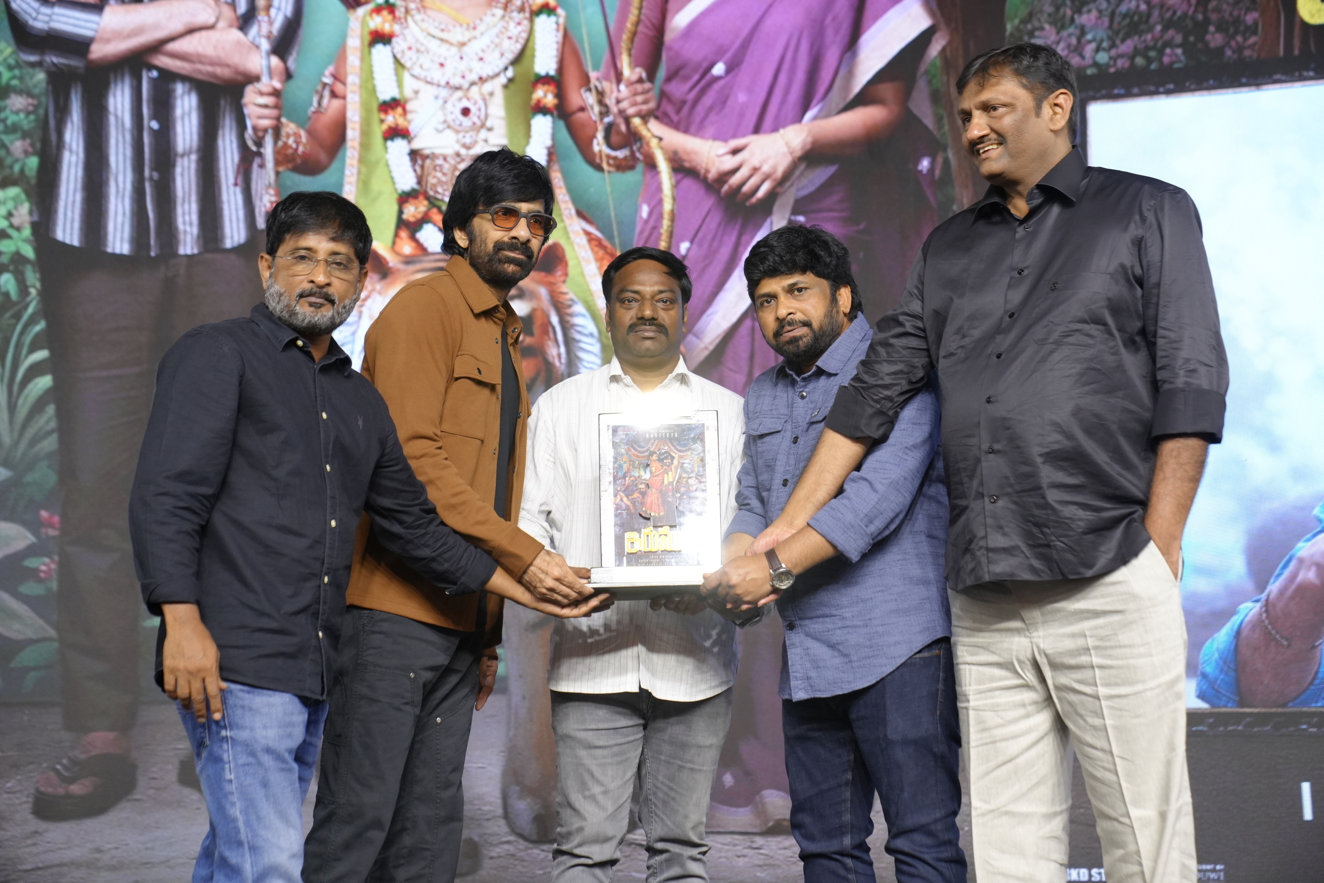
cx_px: 662
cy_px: 442
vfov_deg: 19.5
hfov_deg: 28.8
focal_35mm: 70
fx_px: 2574
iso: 1600
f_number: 3.5
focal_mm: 70
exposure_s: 1/160
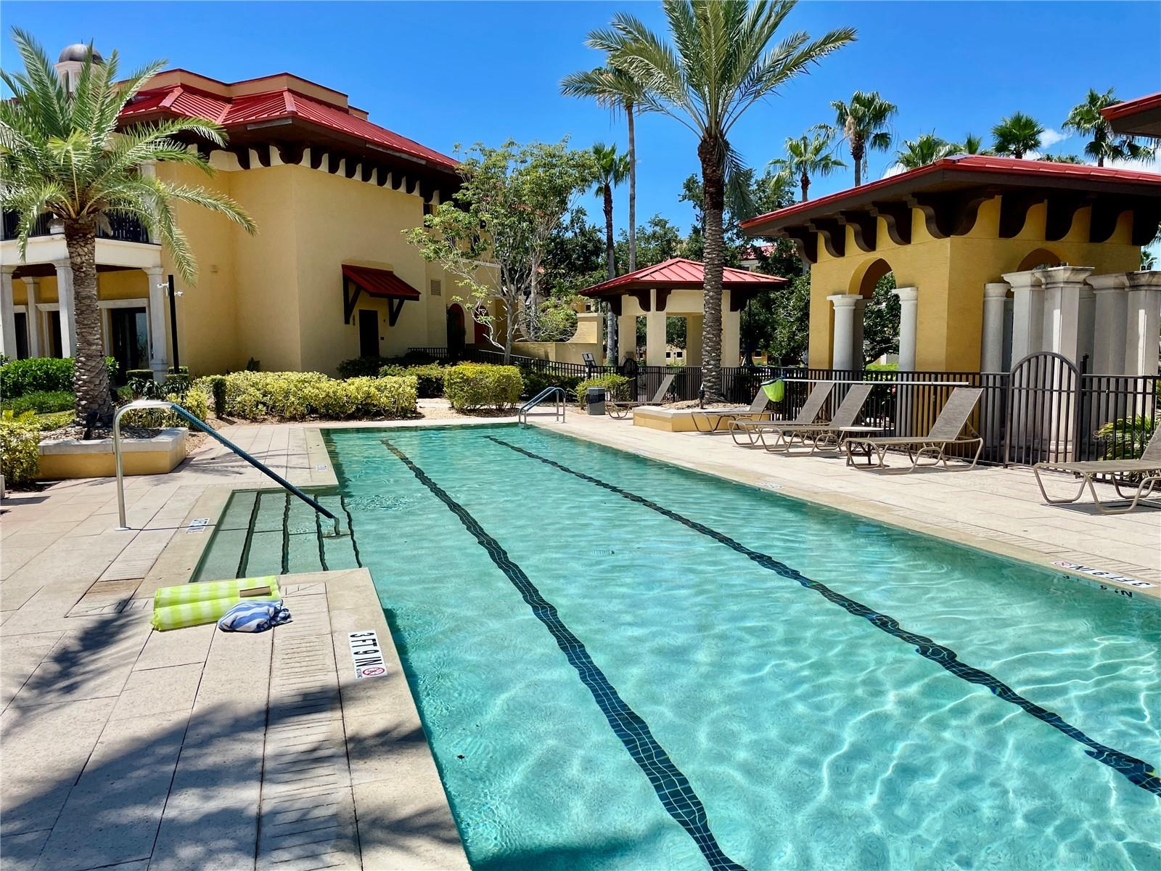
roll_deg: +1.2
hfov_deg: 67.3
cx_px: 580
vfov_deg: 53.1
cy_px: 436
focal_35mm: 26
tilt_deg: -5.6
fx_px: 872
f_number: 1.6
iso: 32
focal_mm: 4.2
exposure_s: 1/5814
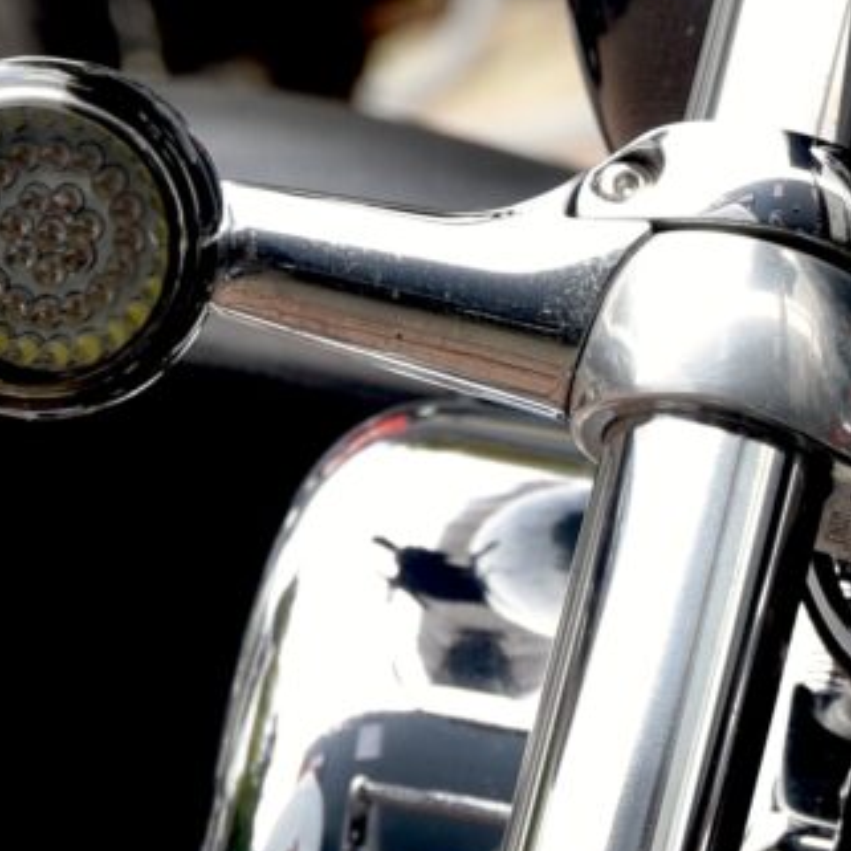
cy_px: 888
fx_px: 13211
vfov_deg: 3.7
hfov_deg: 3.7
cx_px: 1611
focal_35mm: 475
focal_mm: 70
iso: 200
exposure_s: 1/125
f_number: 5.6
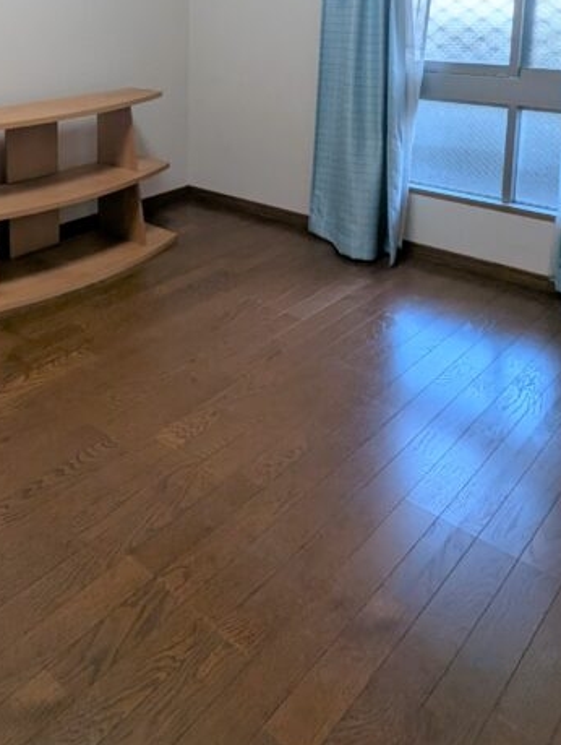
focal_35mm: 29
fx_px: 625
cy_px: 86
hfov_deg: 42.2
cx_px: 6
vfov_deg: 54.3
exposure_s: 1/97.9
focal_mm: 1.95
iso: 65
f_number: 2.2
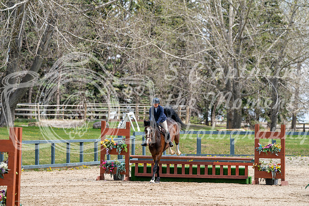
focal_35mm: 250
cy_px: 103
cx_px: 154
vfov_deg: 5.5
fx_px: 2146
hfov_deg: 8.2
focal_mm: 250
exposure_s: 1/320
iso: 125
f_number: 5.6
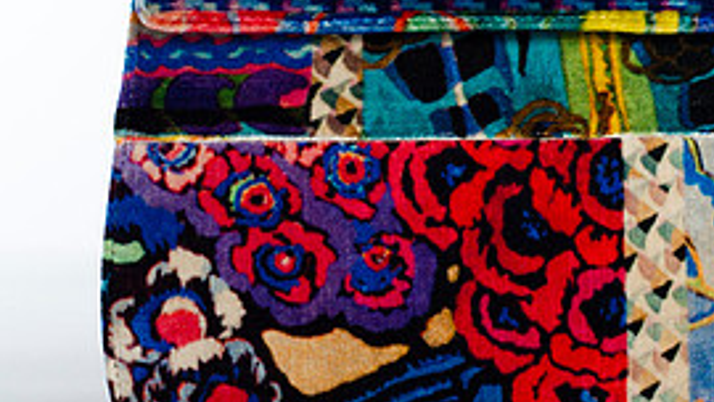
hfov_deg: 16.8
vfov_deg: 9.5
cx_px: 517
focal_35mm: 127
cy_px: -4
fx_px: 2405
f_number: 7.1
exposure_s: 1/200
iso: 200
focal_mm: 50
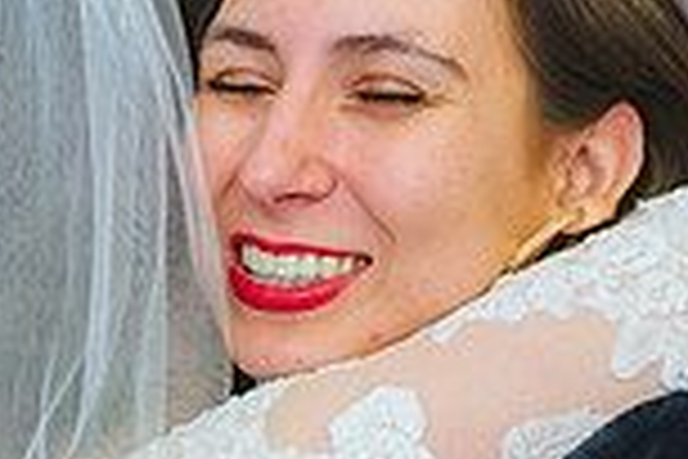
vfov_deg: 10.2
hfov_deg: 15.4
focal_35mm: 133
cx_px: 337
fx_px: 2542
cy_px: 506
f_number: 1.8
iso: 1000
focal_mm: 35
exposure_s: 1/250
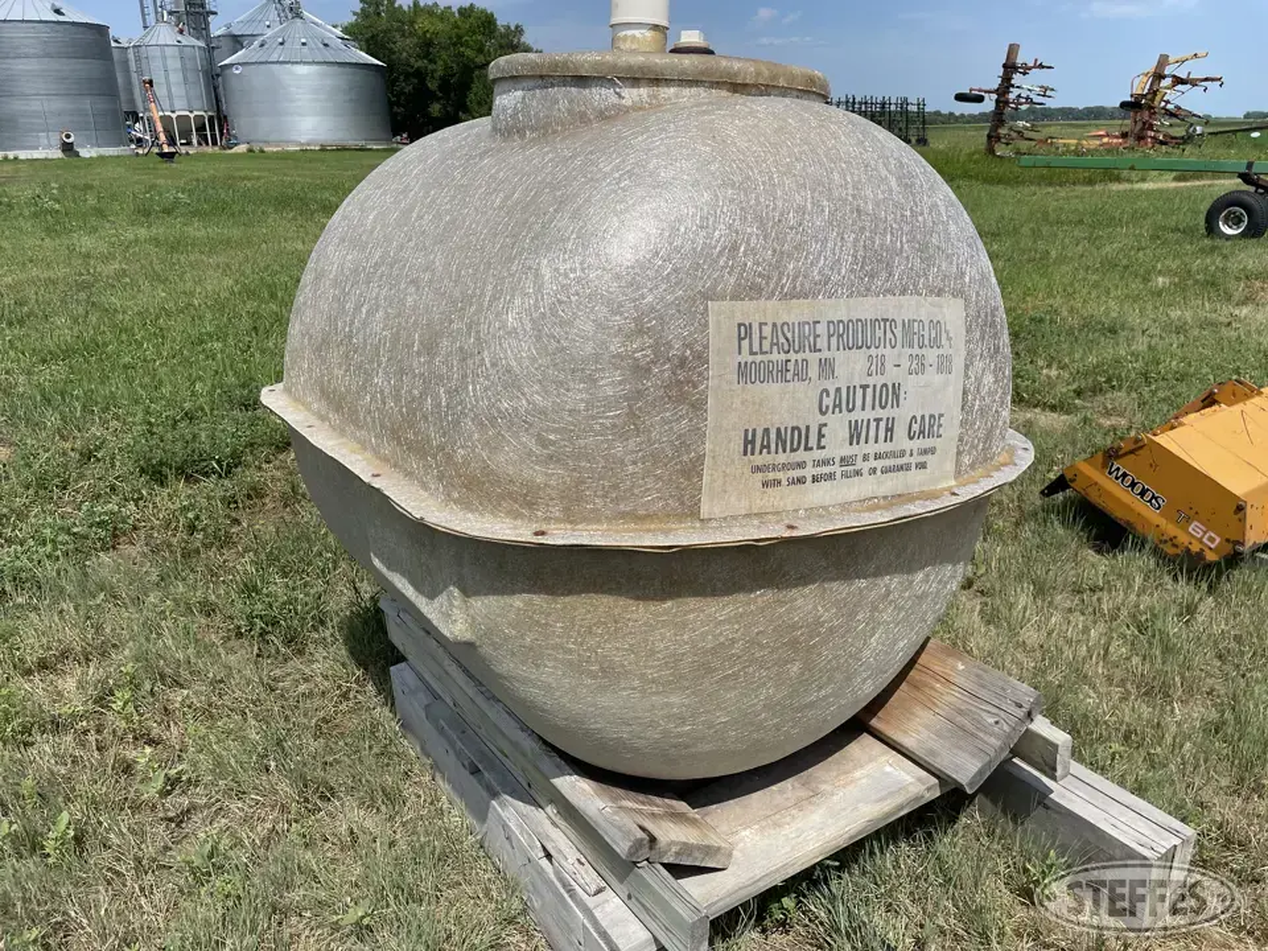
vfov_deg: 53.1
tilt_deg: -18.7
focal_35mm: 26
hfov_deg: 67.3
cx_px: 634
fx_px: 952
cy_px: 476
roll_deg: +1.8
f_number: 1.6
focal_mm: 4.2
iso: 50
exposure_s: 1/7299
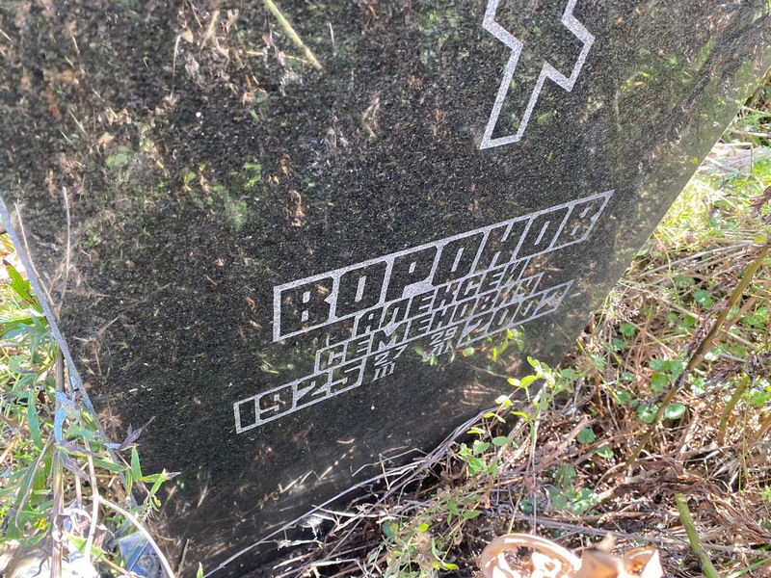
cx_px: 386
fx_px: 579
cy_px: 289
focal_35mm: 26
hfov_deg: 67.3
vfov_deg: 53.1
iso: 125
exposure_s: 1/116
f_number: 1.8
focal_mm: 4.25
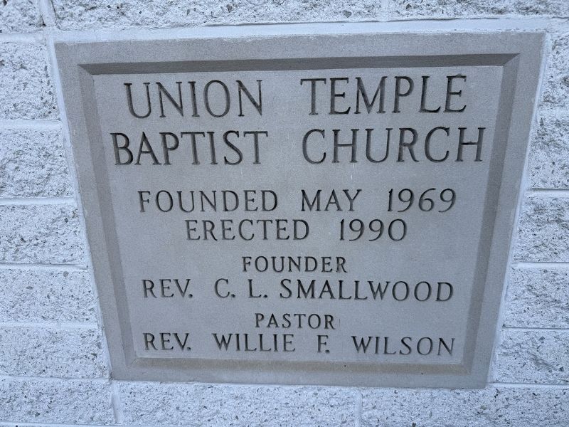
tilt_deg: -17.2
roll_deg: +0.6
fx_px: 394
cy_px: 214
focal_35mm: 24
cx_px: 284
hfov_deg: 71.6
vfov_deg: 56.8
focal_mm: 6.76
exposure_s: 1/868
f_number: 1.78
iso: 80
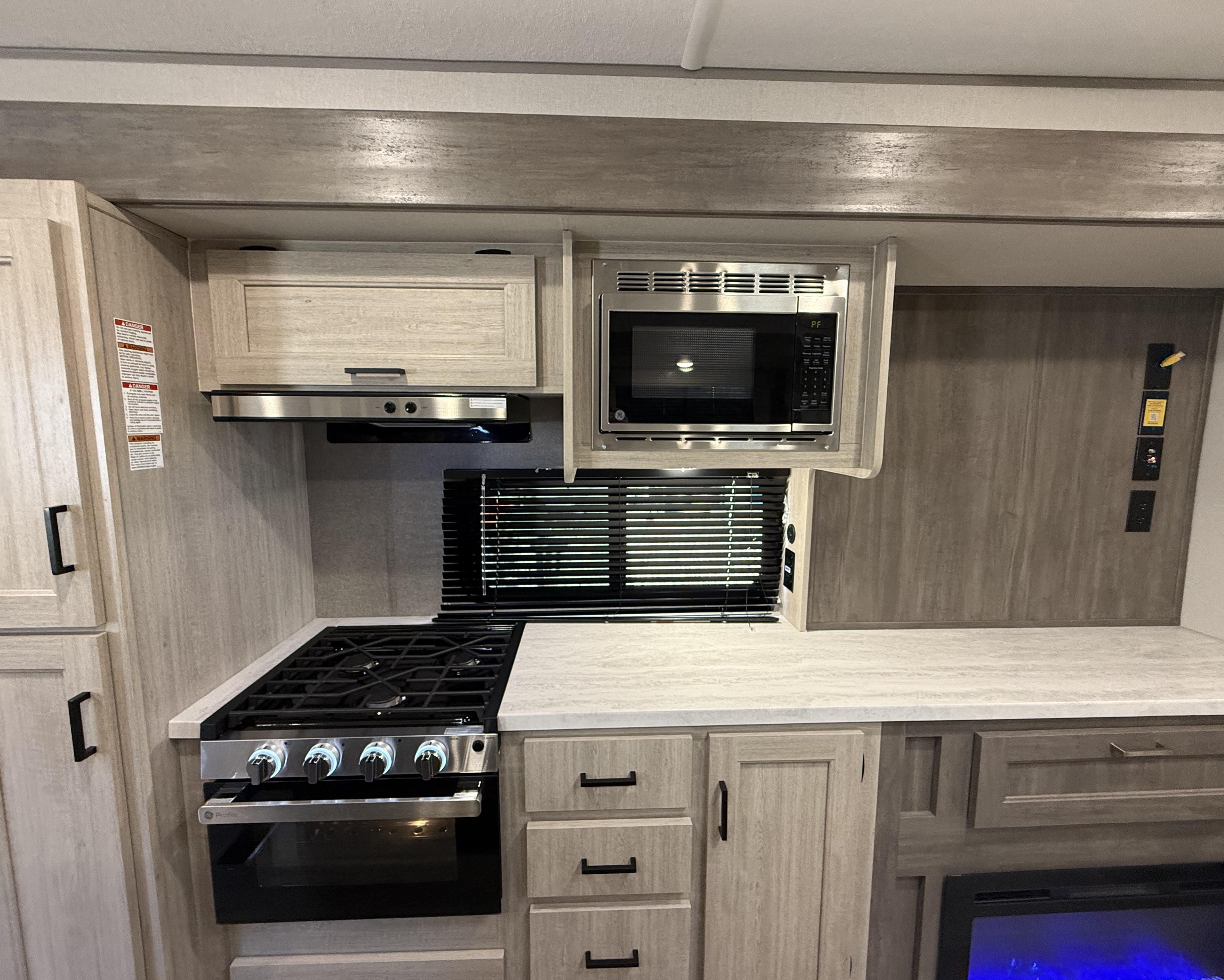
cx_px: 611
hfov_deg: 96.8
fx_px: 543
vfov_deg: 84.0
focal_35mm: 15
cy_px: 490
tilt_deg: -4.5
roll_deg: -0.4
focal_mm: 2.22
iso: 320
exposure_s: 1/71
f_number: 2.2
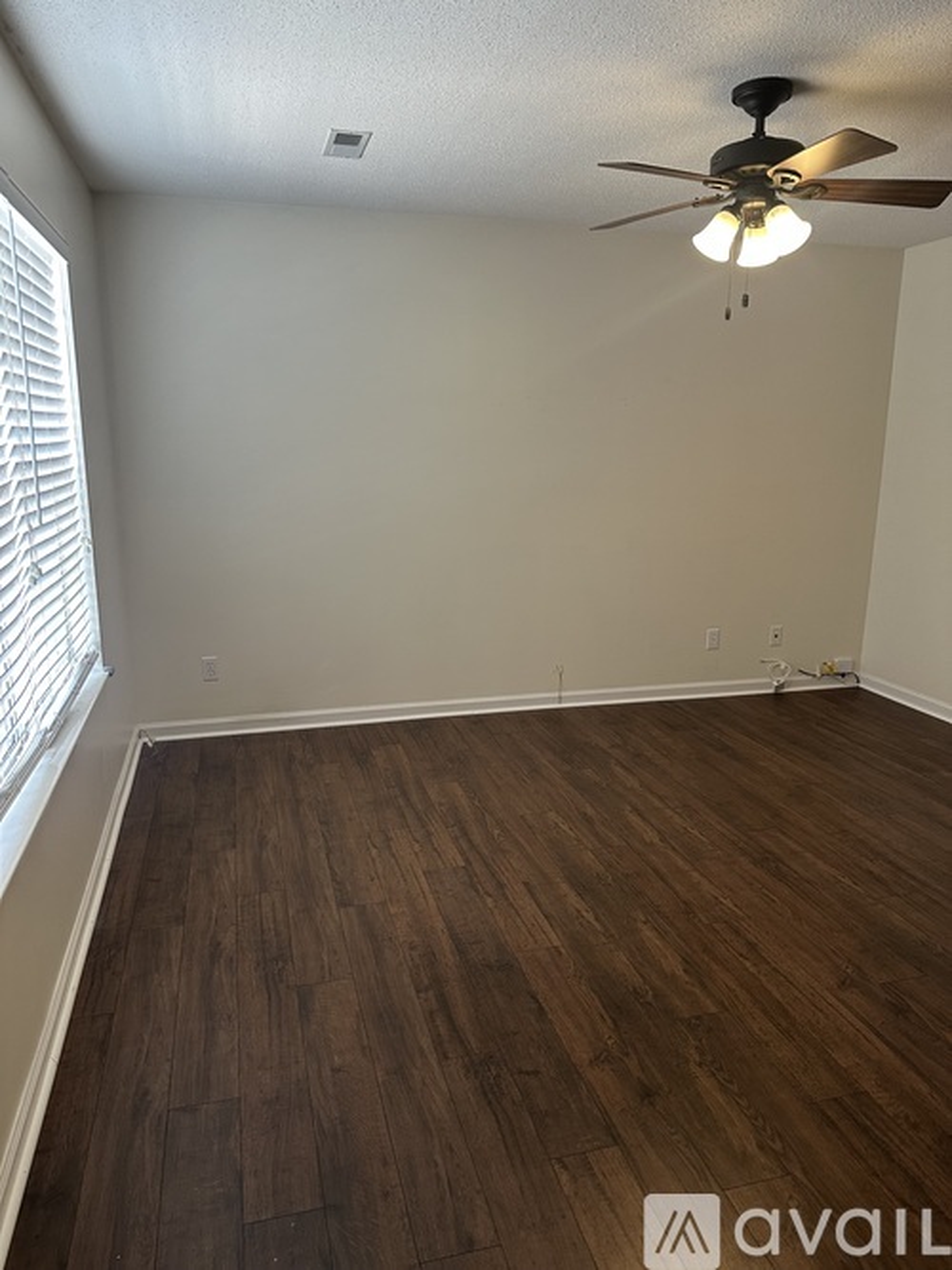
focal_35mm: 24
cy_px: 635
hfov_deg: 56.8
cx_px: 476
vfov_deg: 71.6
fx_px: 880
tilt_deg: -11.8
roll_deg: -0.9
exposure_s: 1/75
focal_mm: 6.86
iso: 250
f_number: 1.78
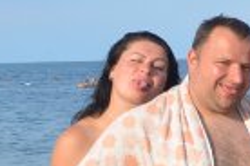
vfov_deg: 5.3
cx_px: 803
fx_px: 1805
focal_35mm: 260
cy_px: 161
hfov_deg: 6.9
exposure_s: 1/250
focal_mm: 24
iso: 125
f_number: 8
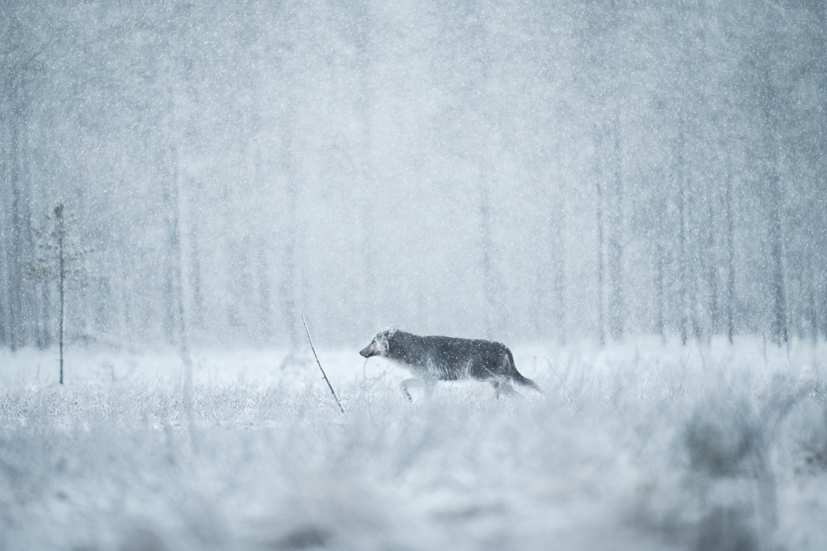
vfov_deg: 2.3
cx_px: 414
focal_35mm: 600
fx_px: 13783
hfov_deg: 3.4
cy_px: 276
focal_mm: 600
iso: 8000
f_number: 4
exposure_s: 1/320
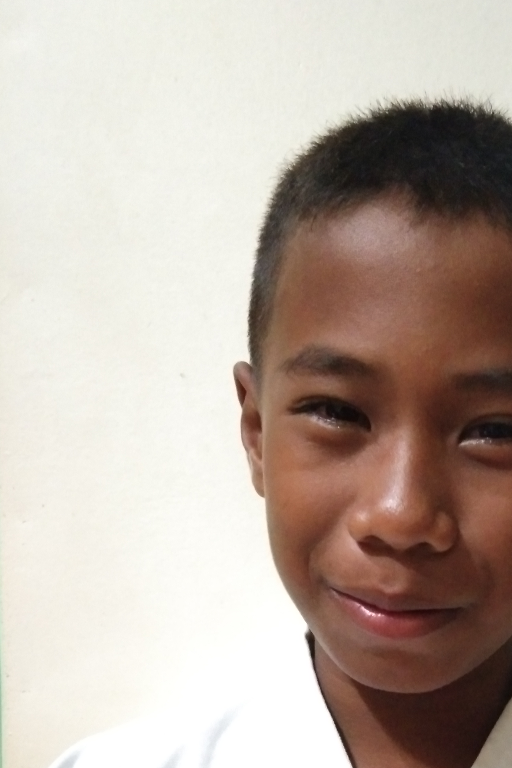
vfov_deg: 38.3
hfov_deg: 26.2
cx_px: 450
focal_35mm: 50
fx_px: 1066
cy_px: 598
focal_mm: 3.65
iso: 1720
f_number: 2.2
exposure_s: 1/14
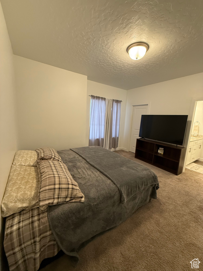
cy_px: 136
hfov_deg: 85.7
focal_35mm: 14
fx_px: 109
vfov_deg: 102.1
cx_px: 102
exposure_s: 1/60
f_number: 2.2
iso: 250
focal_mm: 2.22
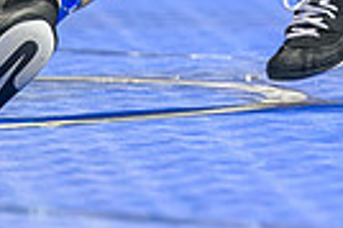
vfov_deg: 1.6
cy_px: -289
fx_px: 8070
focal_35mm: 848
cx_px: 668
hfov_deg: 2.4
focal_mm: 180
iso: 2500
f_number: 2.8
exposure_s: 1/800
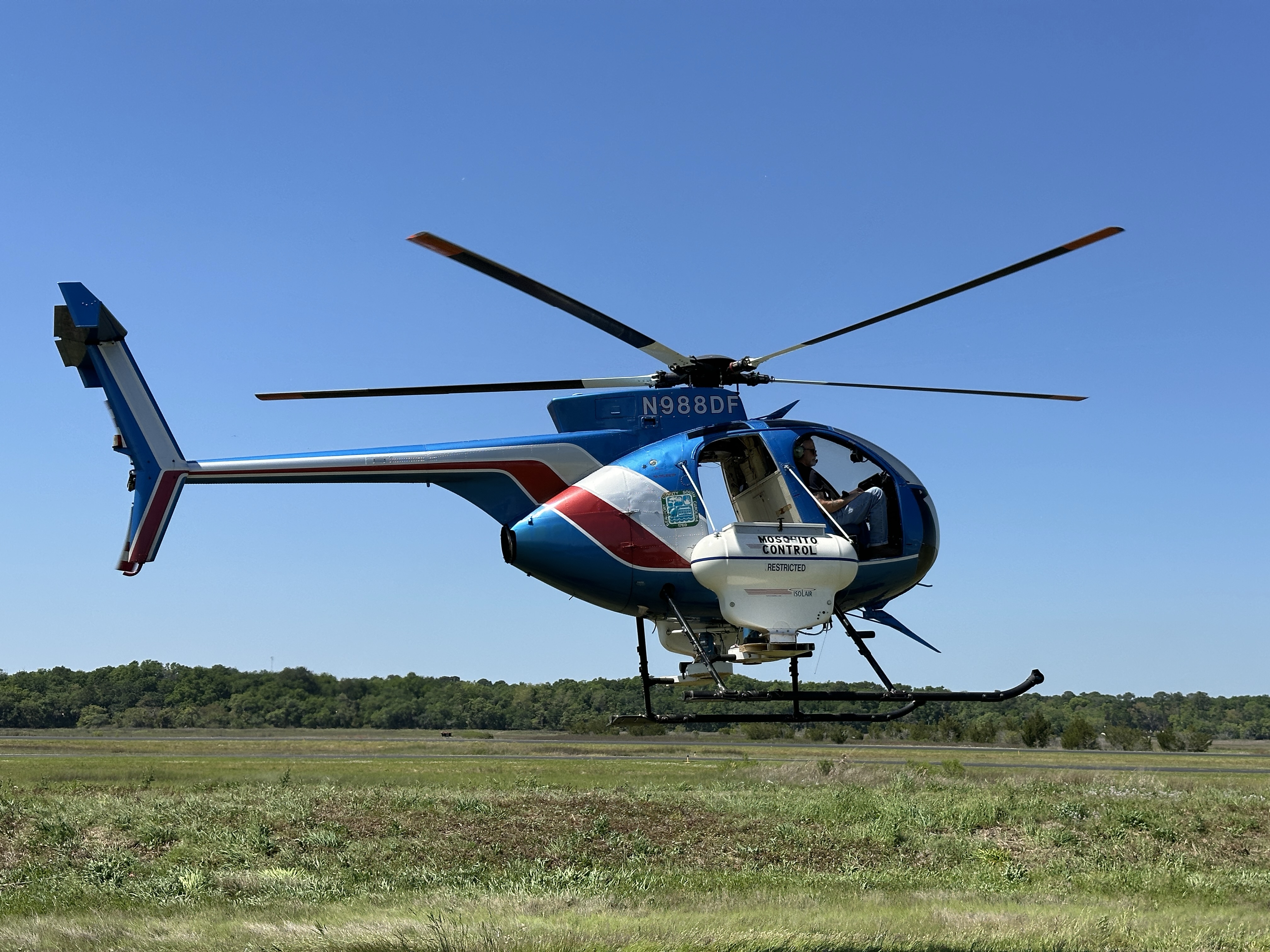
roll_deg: -2.2
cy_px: 476
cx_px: 635
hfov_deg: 39.7
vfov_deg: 30.3
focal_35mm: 48
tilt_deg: +9.3
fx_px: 1761
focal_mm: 6.86
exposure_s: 1/5263
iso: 64
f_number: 1.78
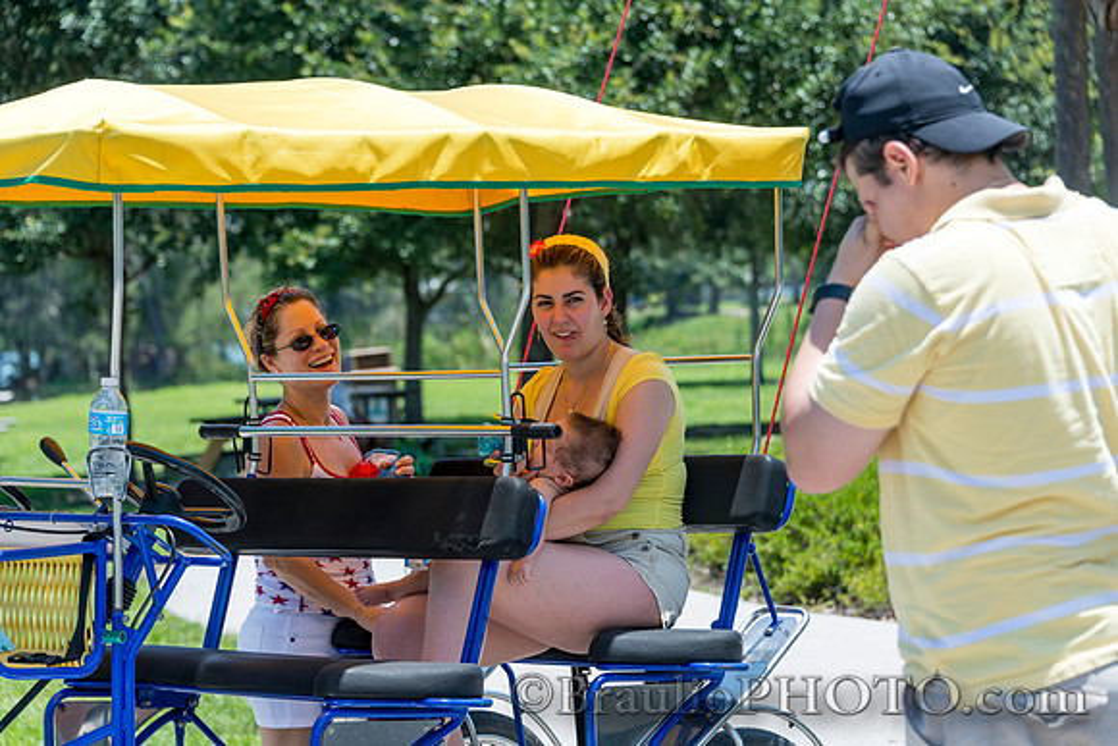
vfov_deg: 11.0
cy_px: 373
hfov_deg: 16.4
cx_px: 559
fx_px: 3883
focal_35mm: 125
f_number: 6.3
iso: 200
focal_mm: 125
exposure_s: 1/640
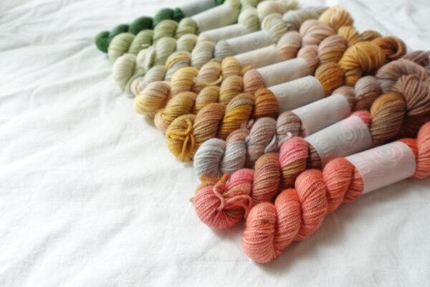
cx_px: 215
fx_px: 358
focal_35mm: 30
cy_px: 144
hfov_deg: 61.9
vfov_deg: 43.6
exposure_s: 1/60
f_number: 3.5
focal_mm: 11.26
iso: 125
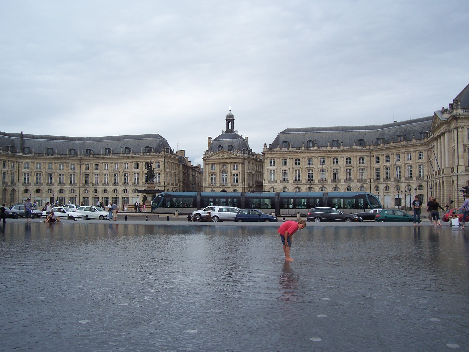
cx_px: 234
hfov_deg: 54.0
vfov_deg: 41.8
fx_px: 461
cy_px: 176
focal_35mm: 34
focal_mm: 5.6
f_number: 5.6
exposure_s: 1/350
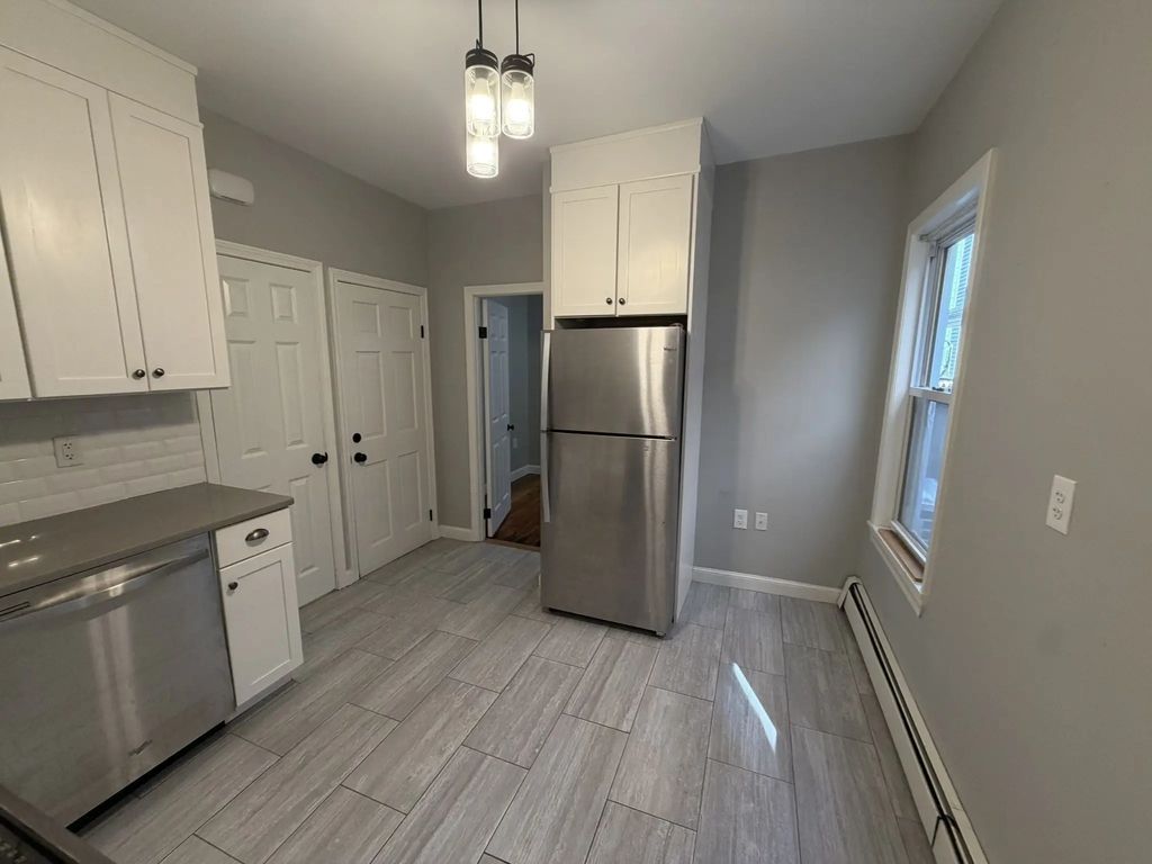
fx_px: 466
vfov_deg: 85.7
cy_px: 432
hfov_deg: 102.1
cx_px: 576
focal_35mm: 14
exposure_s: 1/60
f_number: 2.2
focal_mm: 2.22
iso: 160
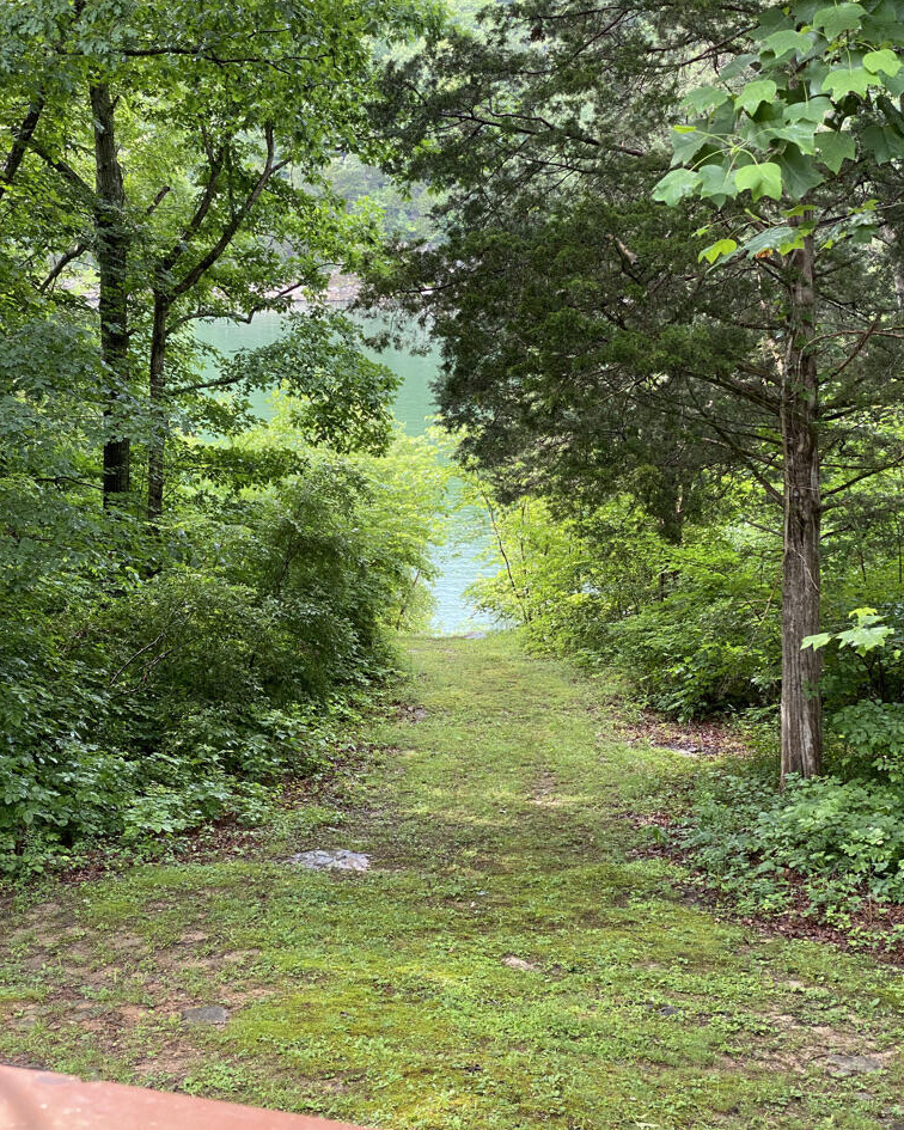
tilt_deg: -11.1
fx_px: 1839
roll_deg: +0.2
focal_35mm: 55
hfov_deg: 27.6
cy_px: 578
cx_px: 454
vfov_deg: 34.1
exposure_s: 1/121
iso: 64
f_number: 2
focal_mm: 6
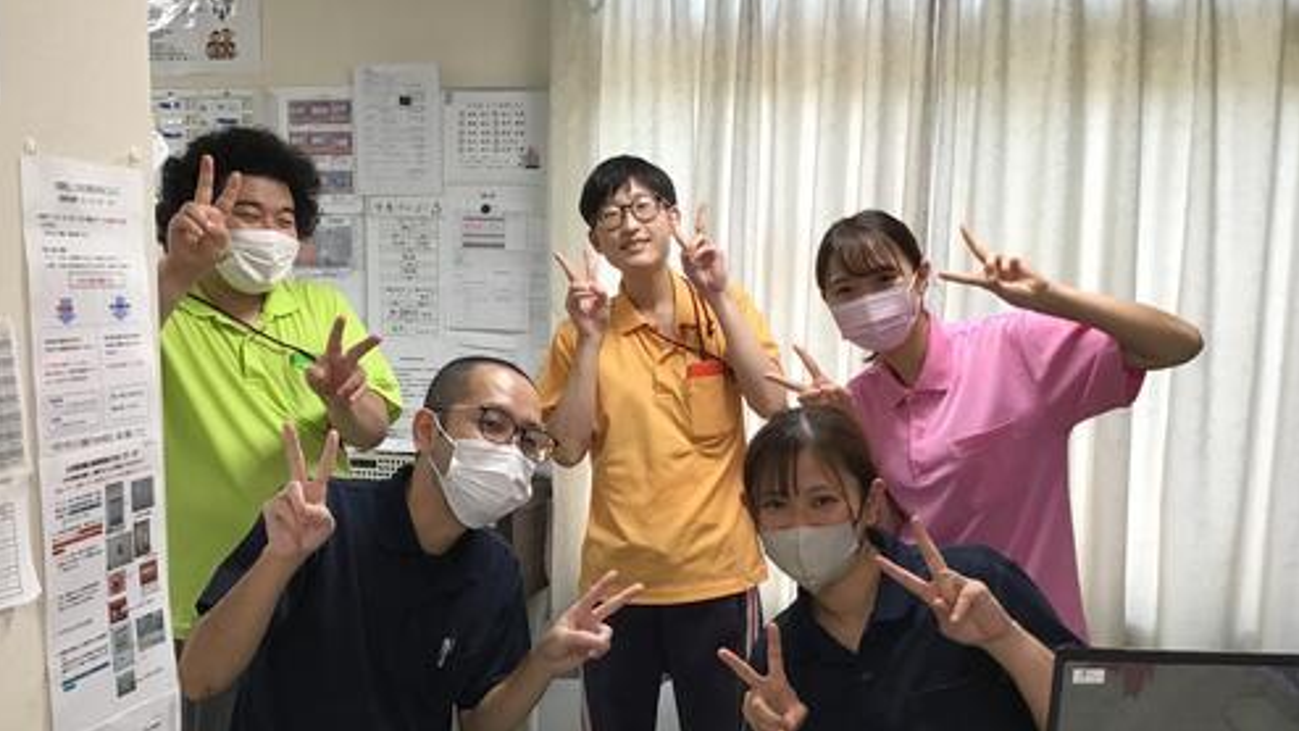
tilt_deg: -9.2
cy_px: 484
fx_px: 1412
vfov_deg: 28.8
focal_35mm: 41
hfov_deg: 49.3
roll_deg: +0.6
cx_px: 600
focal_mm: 3.3
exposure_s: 1/33
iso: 64
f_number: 2.4
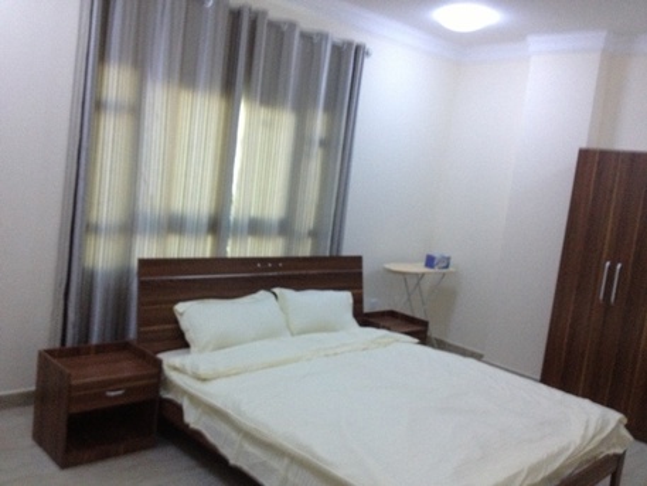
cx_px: 324
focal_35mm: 35
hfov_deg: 52.6
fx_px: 654
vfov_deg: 40.7
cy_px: 243
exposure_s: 1/20
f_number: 2.4
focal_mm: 4.28
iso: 250
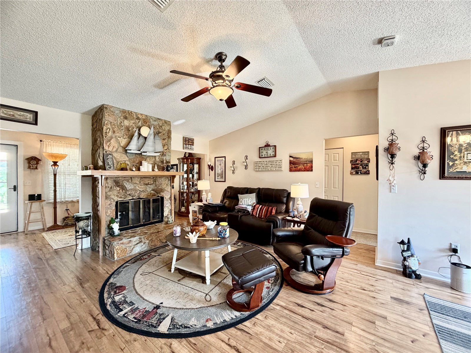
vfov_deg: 85.7
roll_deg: -0.2
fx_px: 190
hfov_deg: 102.1
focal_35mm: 14
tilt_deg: -0.6
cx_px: 236
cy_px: 176
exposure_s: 1/60
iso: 250
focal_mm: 2.22
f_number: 2.2
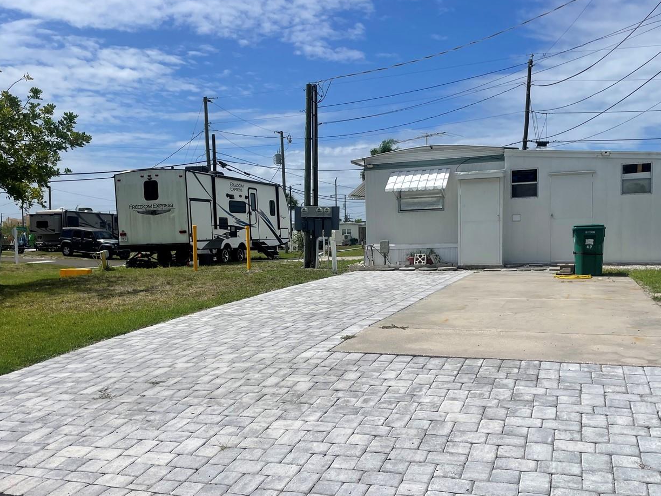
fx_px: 649
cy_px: 281
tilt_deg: -3.7
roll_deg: +1.4
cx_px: 336
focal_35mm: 34
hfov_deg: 54.0
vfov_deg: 41.7
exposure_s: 1/9091
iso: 32
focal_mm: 4.2
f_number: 1.6
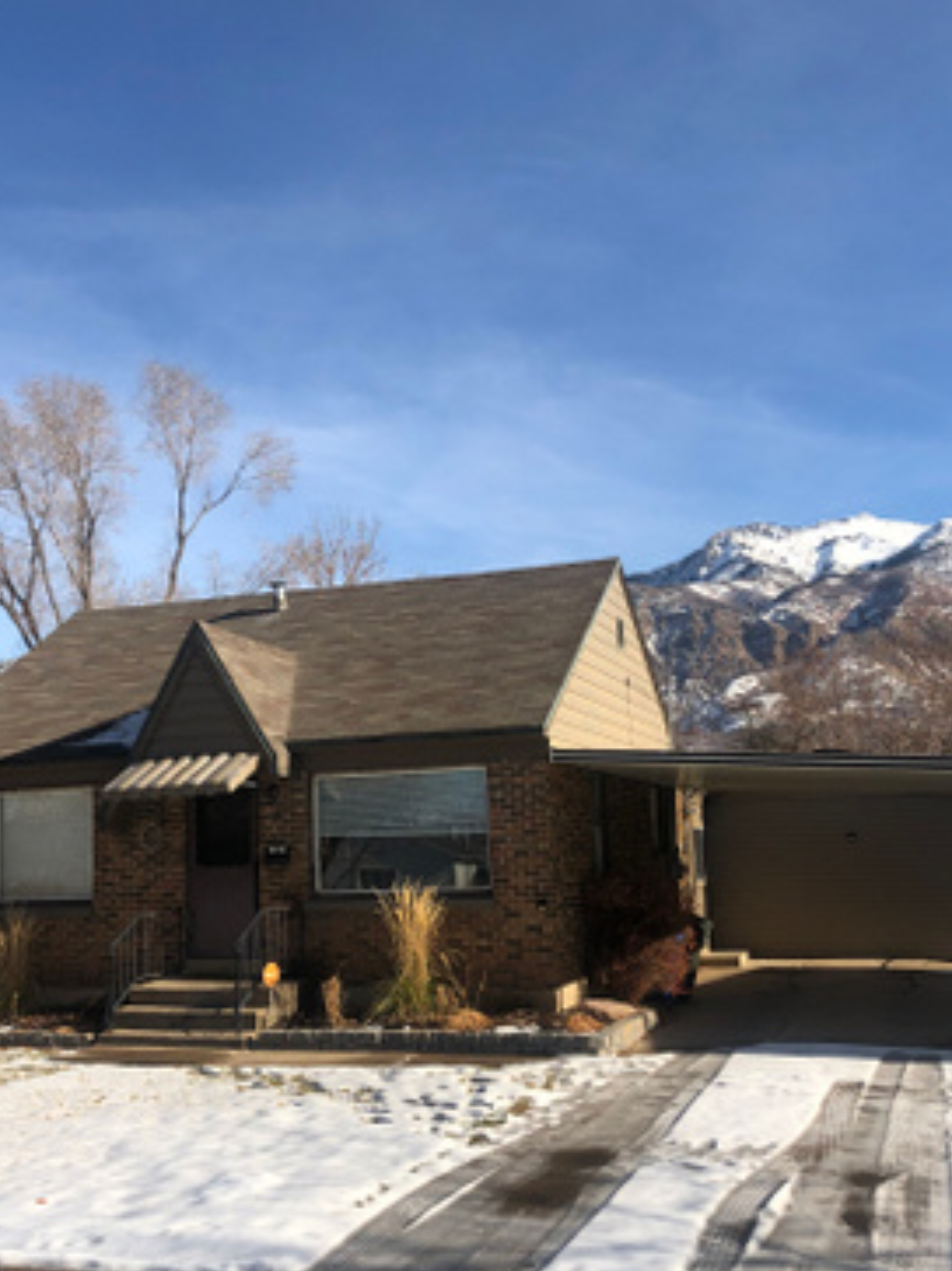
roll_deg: +1.2
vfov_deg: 50.0
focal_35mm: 37
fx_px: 1358
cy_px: 718
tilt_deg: +6.7
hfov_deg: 38.5
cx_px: 382
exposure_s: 1/2088
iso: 20
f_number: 1.8
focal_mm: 3.99
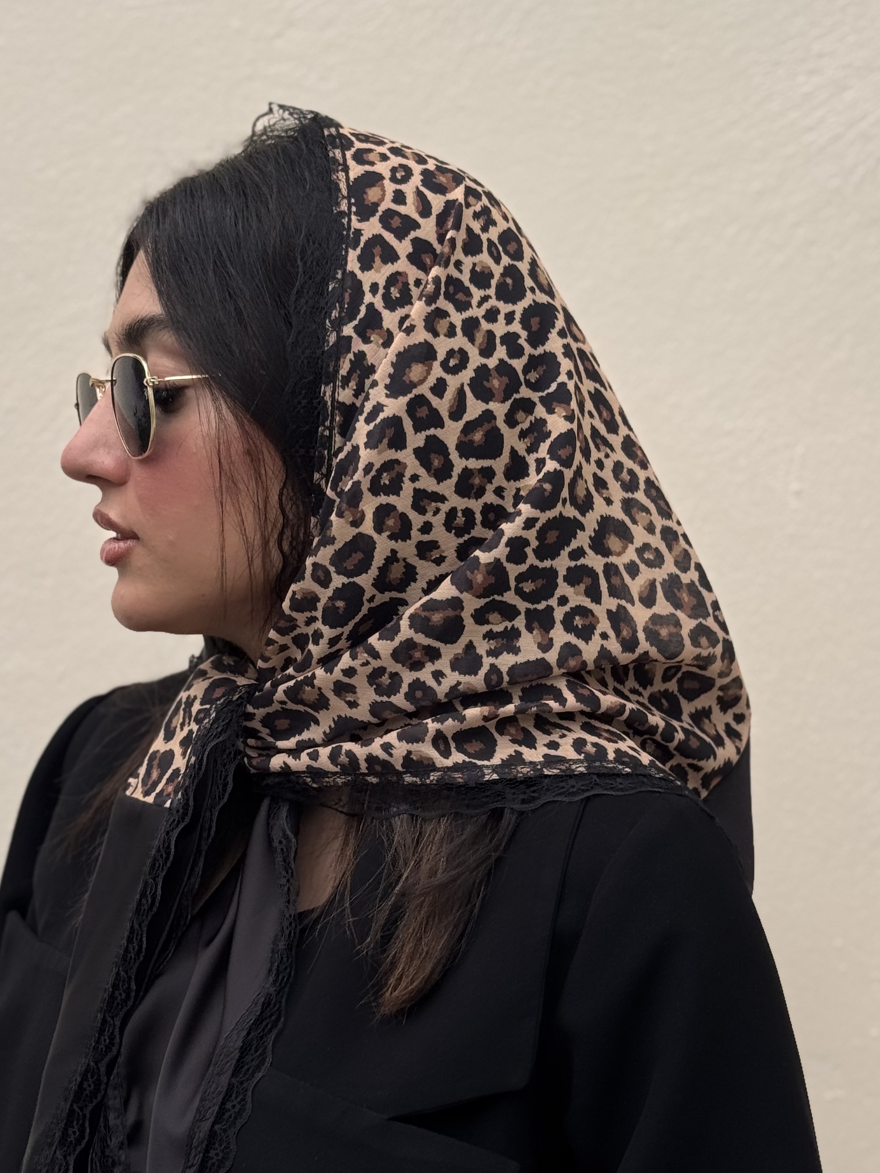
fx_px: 2440
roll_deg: -0.5
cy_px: 671
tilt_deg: -5.4
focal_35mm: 72
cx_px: 381
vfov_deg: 27.0
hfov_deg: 20.4
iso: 64
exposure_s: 1/980
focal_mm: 6.76
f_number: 1.78
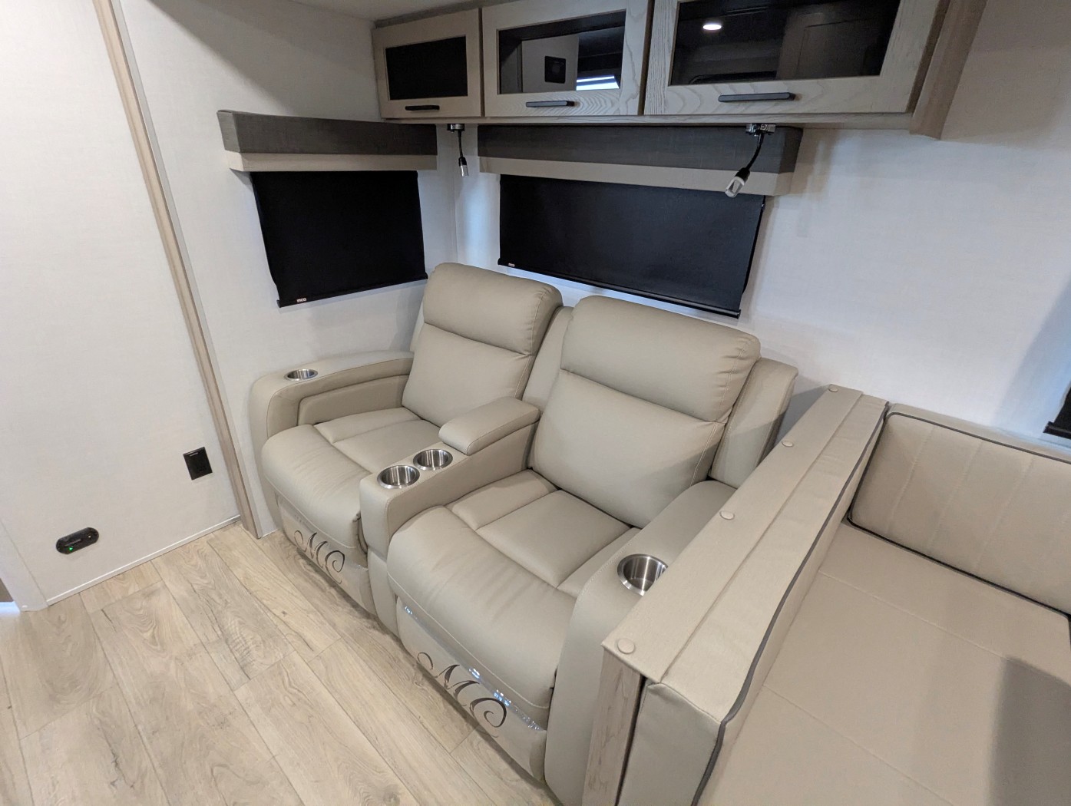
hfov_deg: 94.4
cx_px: 536
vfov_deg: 78.2
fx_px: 496
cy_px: 403
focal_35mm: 16
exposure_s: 1/85
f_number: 2.2
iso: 674
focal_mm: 2.35
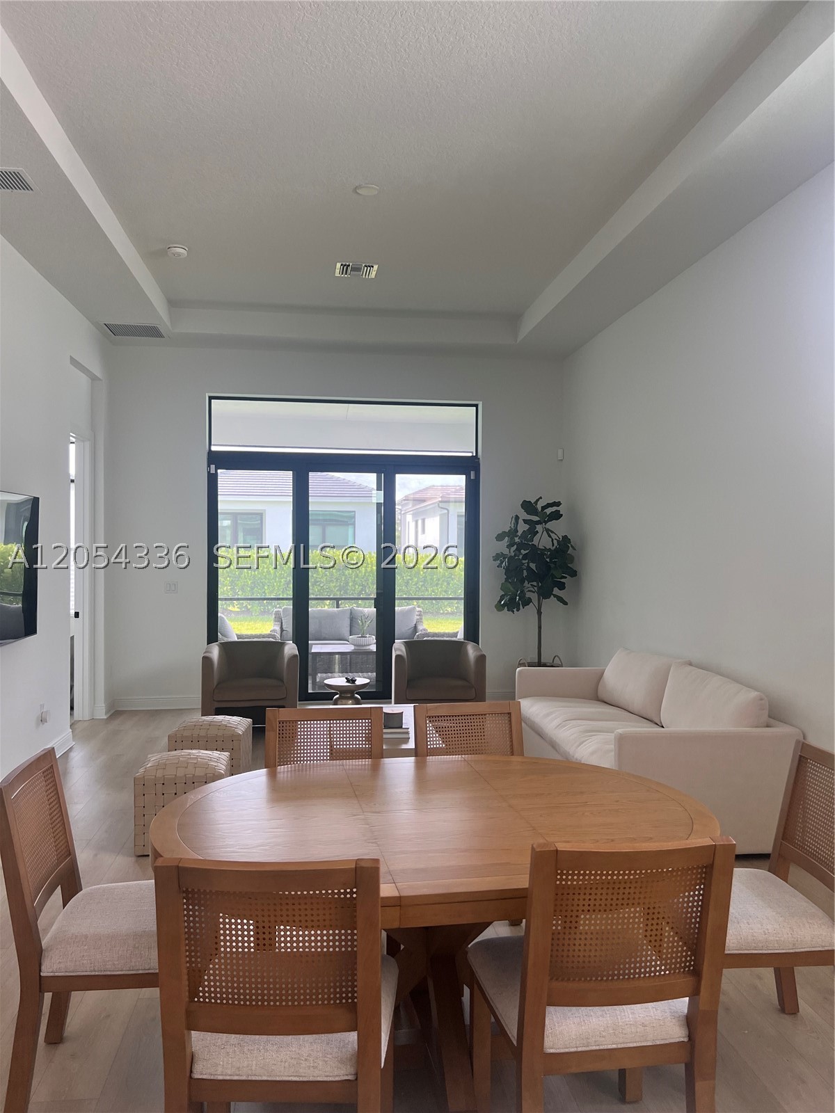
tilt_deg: -1.1
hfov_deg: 53.1
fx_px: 836
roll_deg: +0.2
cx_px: 418
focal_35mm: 26
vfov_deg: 67.3
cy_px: 556
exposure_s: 1/121
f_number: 1.5
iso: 80
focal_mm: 5.7
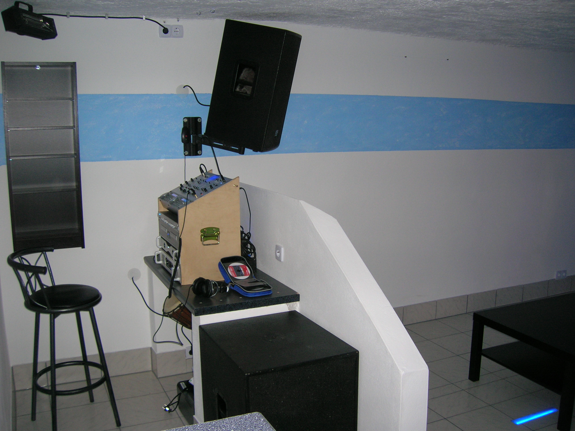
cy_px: 216
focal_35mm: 34
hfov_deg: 54.0
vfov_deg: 41.8
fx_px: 565
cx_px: 288
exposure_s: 1/60.1
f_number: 2.9
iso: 89
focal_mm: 5.7
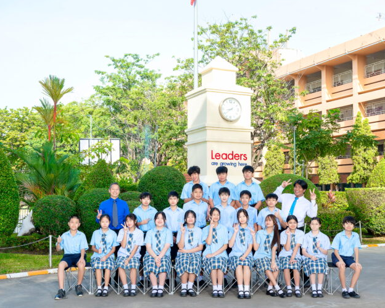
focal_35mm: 45
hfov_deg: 41.1
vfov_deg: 33.4
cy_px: 155
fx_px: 513
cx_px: 212
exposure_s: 1/125
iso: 200
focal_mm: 39
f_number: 10
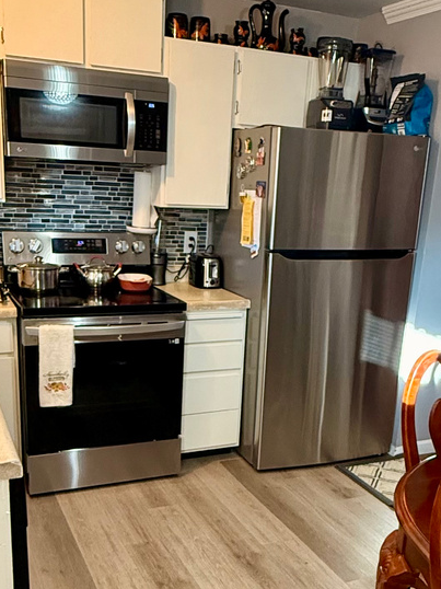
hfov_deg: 35.9
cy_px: 391
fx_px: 680
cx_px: 230
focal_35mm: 40
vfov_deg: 46.1
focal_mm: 2.22
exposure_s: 1/60
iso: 400
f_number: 2.2
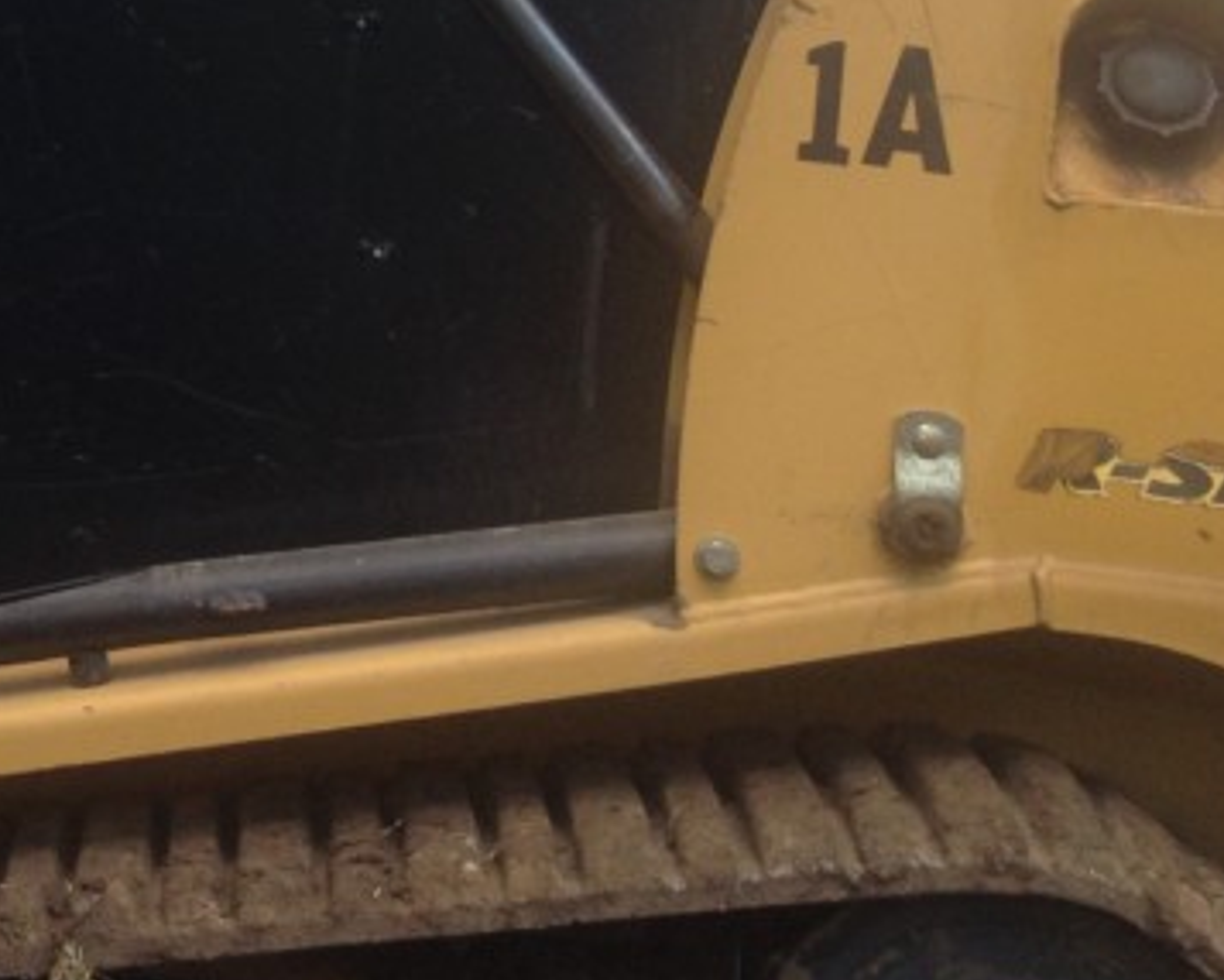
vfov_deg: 15.2
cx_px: -274
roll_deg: -4.4
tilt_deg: -0.6
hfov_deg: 18.5
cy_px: -195
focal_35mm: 98
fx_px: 3552
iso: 50
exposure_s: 1/406
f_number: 2.4
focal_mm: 4.28
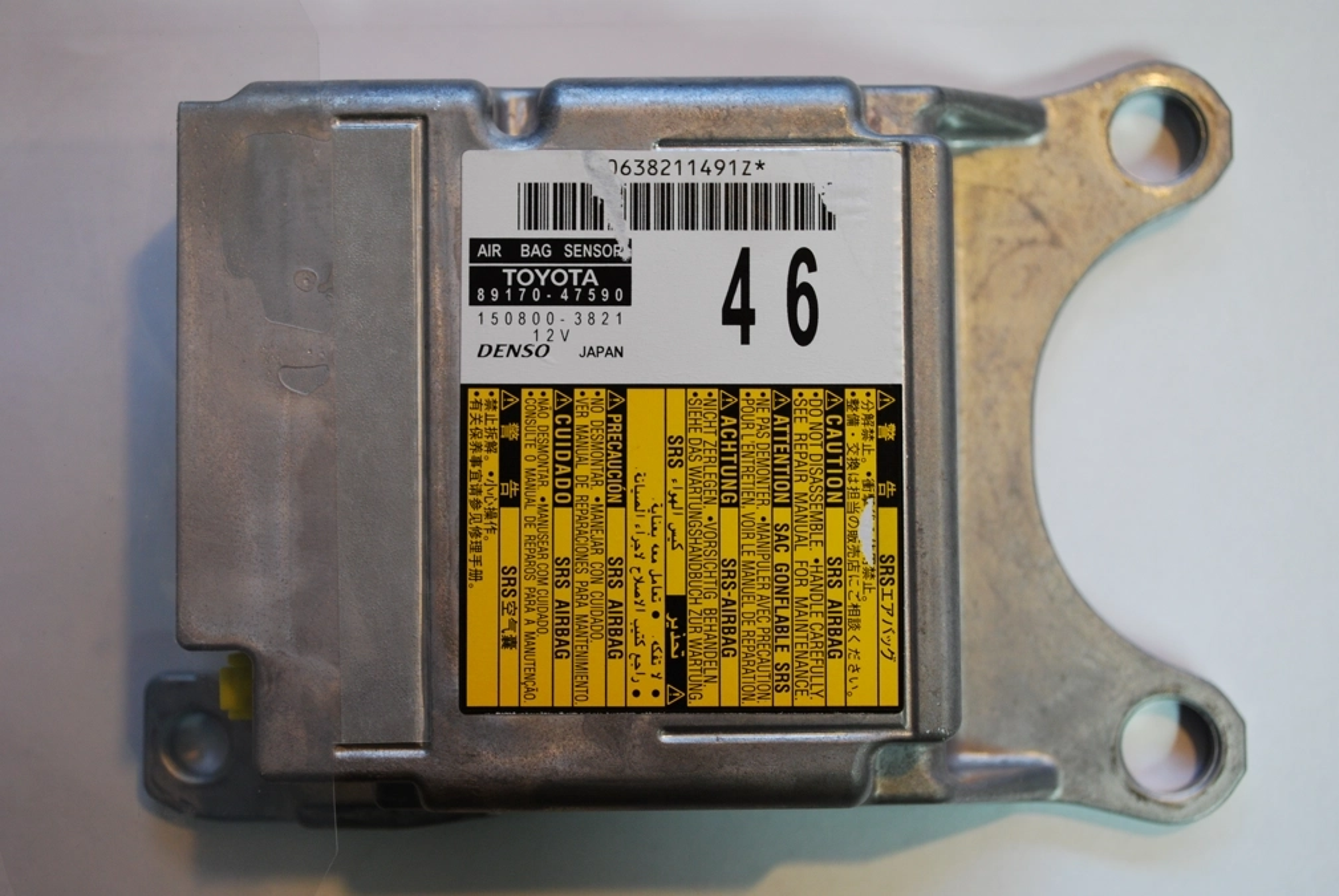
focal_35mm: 54
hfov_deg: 36.8
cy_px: 448
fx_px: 2010
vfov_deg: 25.1
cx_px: 670
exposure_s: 1/15
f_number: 5.3
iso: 400
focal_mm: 36
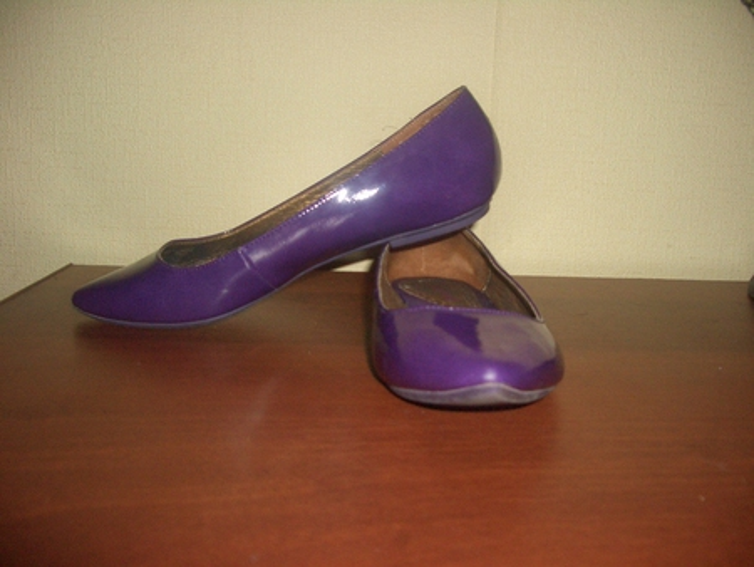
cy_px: 284
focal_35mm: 35
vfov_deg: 40.7
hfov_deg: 52.6
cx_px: 377
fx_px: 763
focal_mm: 5.8
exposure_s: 1/60
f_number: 2.6
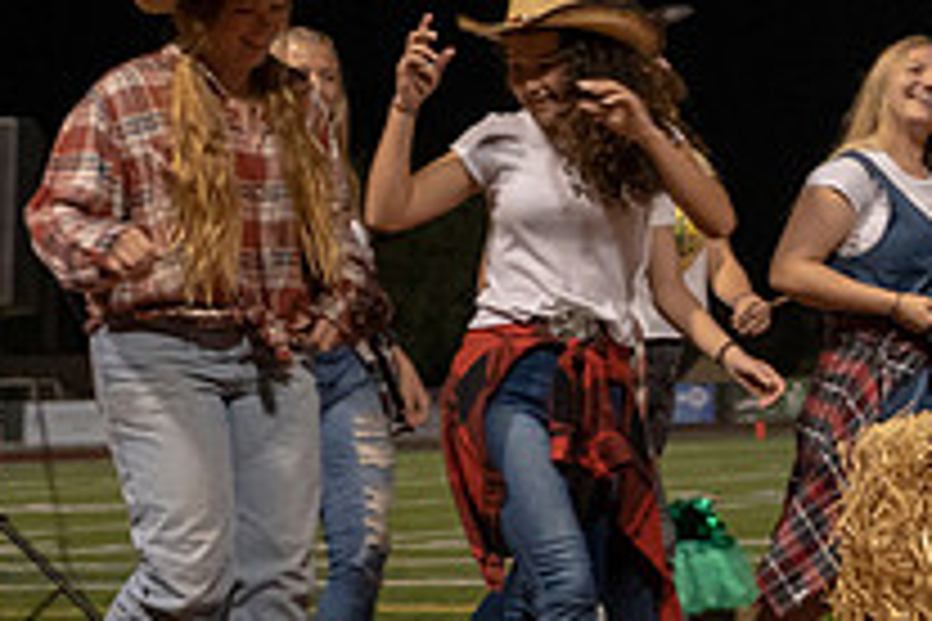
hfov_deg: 15.4
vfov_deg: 11.3
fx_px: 3106
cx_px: 1509
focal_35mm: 120
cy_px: 57
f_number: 4
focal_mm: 35
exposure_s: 1/160
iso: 5000
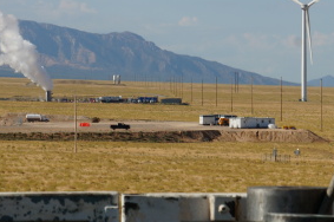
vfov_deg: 6.1
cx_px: 211
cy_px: 89
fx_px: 2067
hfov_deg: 9.2
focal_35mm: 223
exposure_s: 1/200
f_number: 13
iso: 100
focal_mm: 70
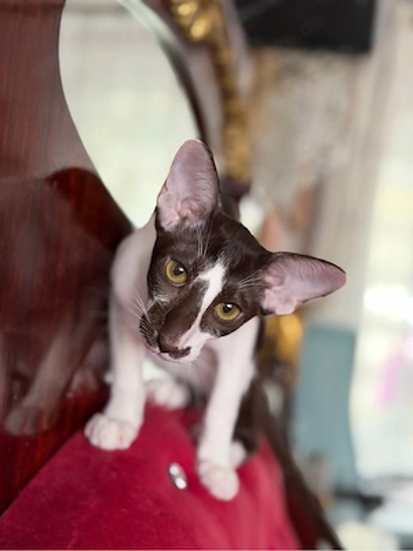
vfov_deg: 39.7
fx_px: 764
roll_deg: -8.2
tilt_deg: +2.0
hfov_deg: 30.3
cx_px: 206
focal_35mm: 48
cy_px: 276
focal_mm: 6.76
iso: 250
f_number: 1.78
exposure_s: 1/60
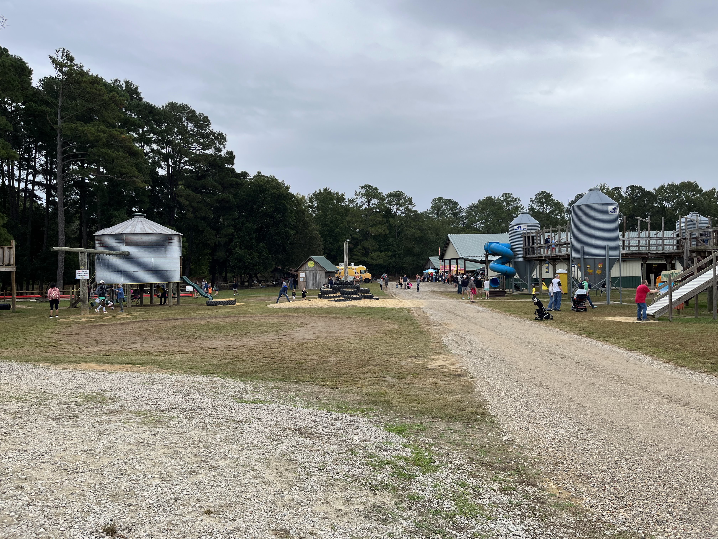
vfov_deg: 53.1
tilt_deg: -0.6
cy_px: 270
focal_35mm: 26
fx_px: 539
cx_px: 359
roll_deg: +1.6
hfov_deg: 67.3
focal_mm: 5.1
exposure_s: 1/1186
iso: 50
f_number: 1.6
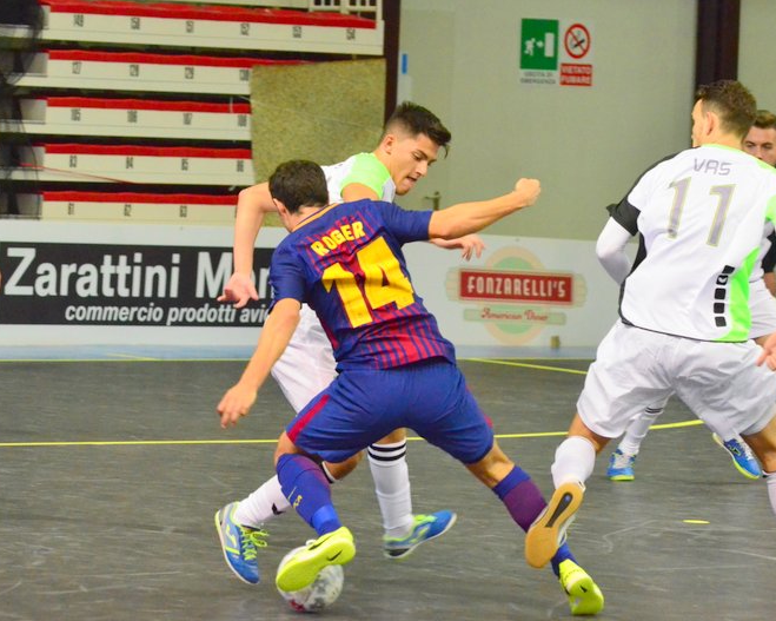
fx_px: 4776
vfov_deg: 7.4
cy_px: 311
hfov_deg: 9.3
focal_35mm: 208
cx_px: 390
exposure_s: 1/400
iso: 6400
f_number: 6.3
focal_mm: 122
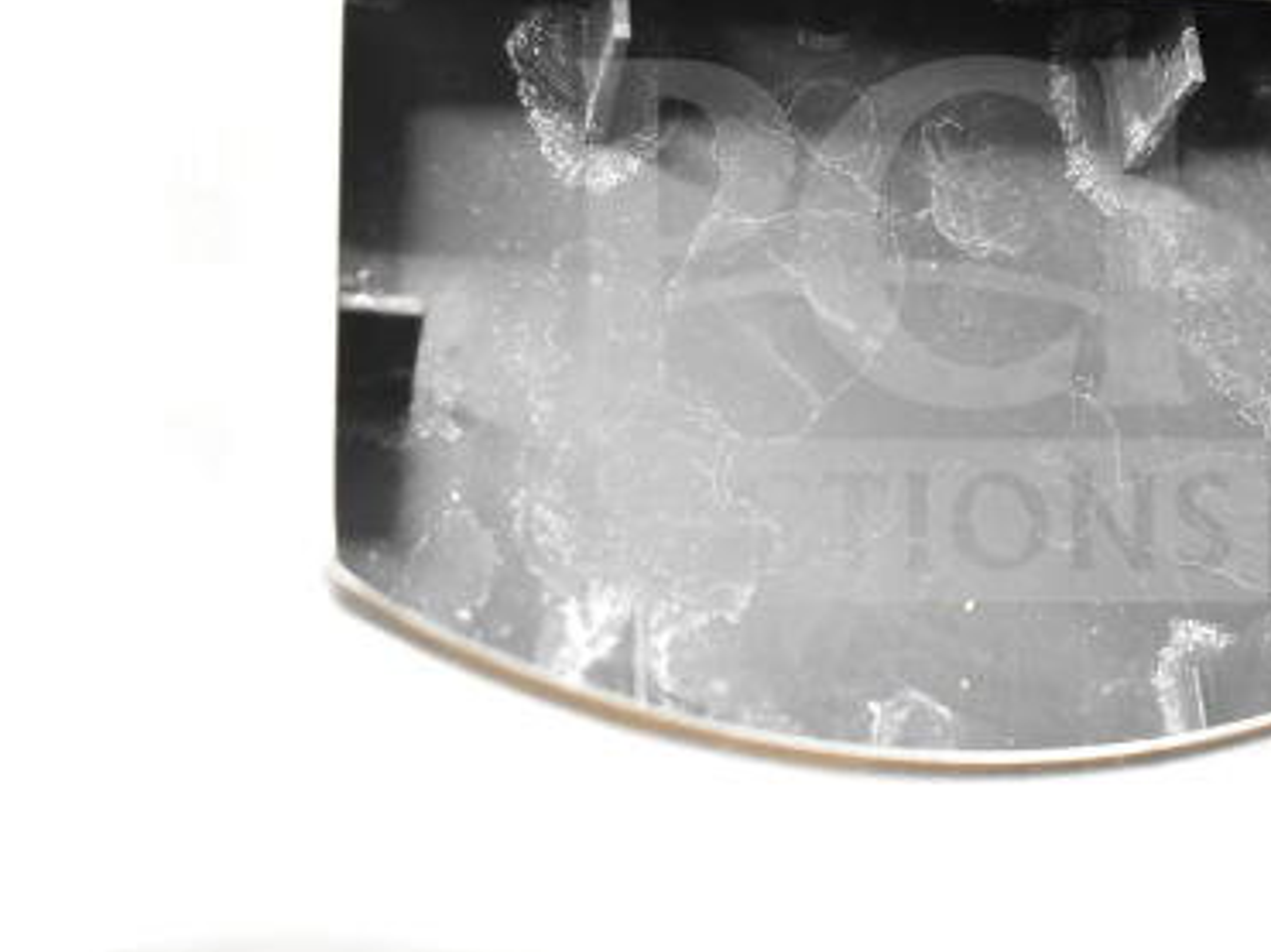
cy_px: 330
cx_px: 880
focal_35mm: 57
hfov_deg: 33.4
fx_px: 2092
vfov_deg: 25.5
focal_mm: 24
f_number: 4
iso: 8000
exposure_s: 1/40
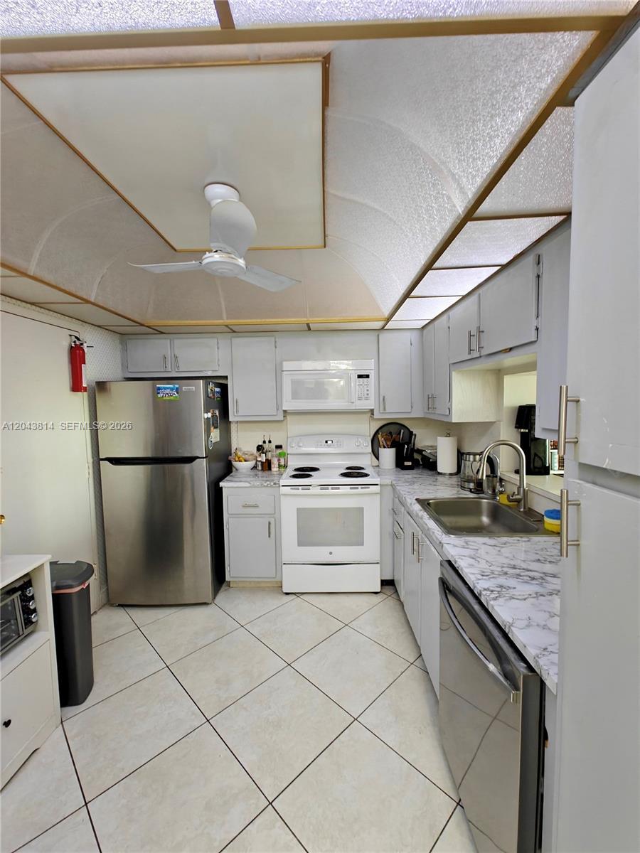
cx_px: 320
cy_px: 426
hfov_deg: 85.7
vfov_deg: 102.1
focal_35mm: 14
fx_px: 345
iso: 250
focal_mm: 2.62
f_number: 2.2
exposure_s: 1/20
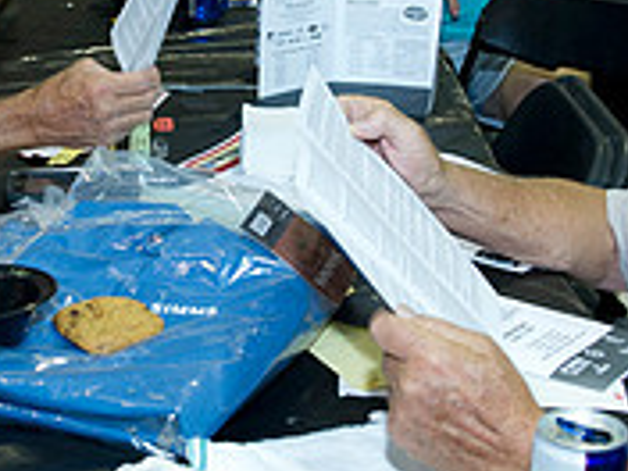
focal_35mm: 98
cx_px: 157
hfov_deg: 19.9
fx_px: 1778
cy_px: 121
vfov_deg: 15.0
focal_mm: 31
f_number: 5
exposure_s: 1/160
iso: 1250
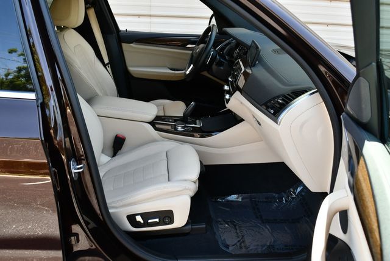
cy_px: 130
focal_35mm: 36
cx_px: 195
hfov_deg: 53.1
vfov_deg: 36.9
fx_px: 390
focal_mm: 18
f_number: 4.5
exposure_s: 1/250
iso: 400
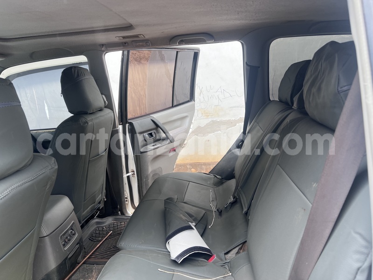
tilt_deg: -12.9
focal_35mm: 26
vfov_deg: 53.1
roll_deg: +4.8
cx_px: 186
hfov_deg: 67.3
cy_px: 140
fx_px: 280
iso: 40
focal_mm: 5.7
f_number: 1.5
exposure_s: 1/208
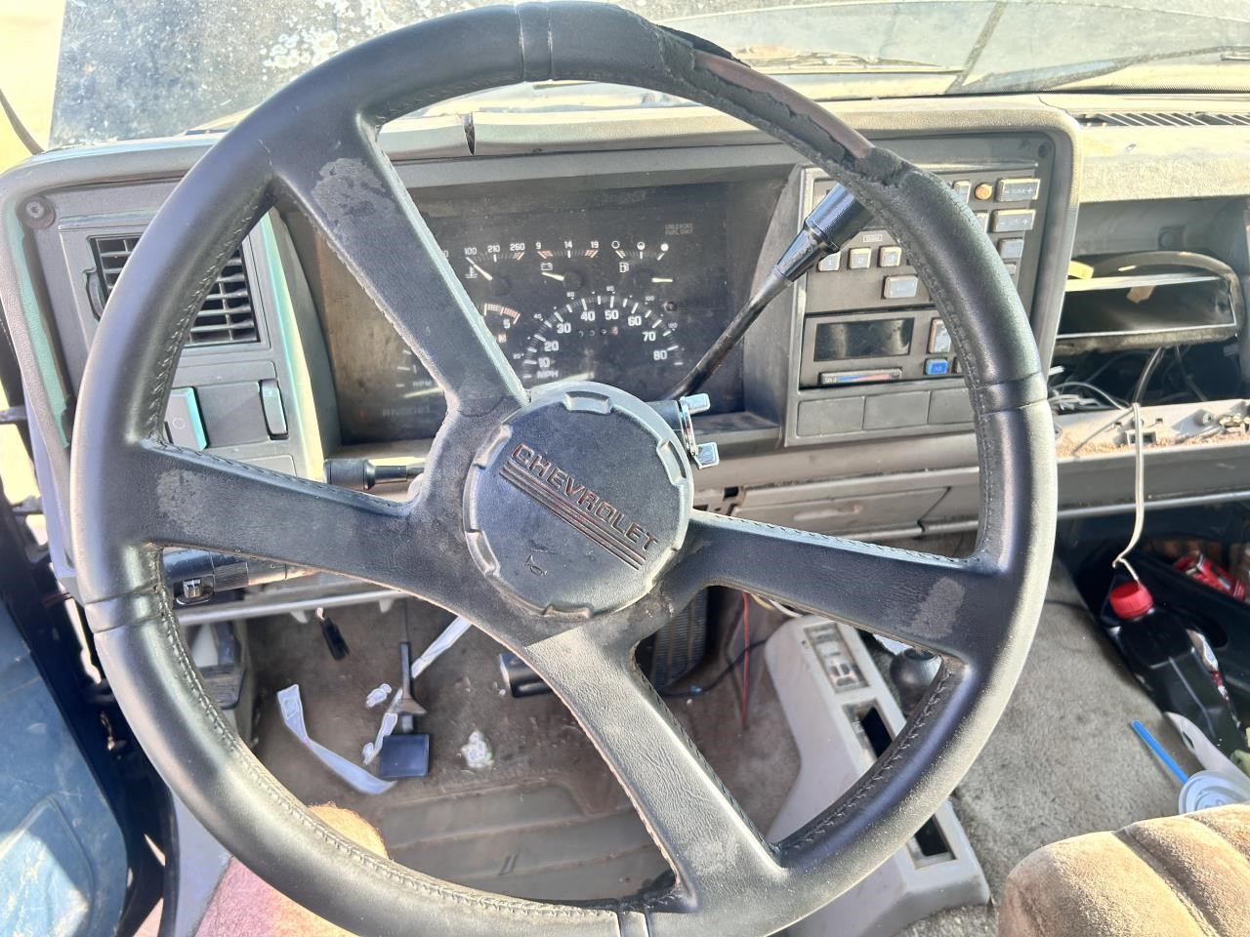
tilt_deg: -33.3
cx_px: 625
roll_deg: +0.7
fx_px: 939
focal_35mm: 26
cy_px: 468
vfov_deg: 53.1
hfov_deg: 67.3
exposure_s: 1/130
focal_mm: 5.7
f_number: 1.5
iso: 64
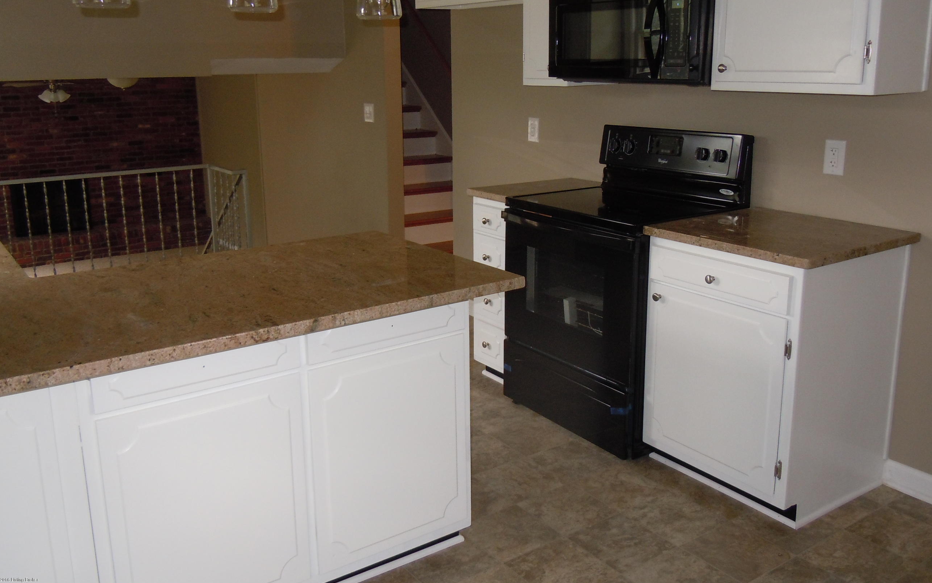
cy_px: 250
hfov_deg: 59.7
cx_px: 463
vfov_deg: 39.3
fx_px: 813
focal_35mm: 32
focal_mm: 5.4
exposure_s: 1/30
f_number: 3.5
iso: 200
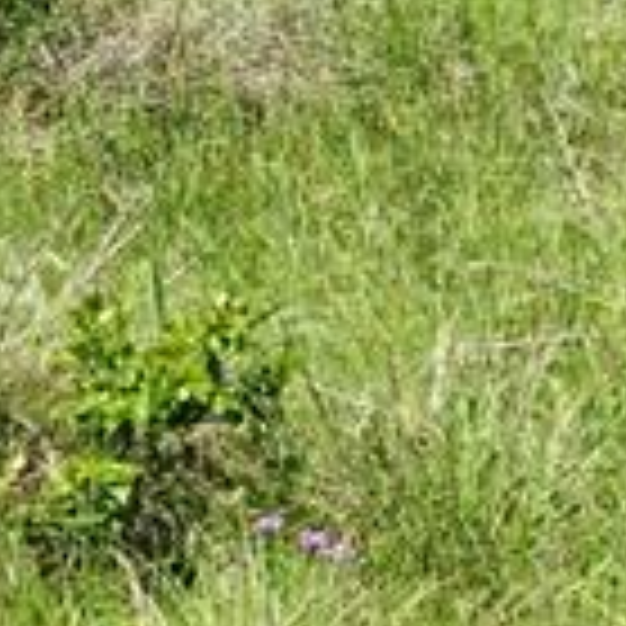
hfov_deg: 5.9
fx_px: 5504
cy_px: -419
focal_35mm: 269
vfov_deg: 6.4
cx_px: 2117
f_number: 4
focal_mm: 15.73
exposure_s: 1/800
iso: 100
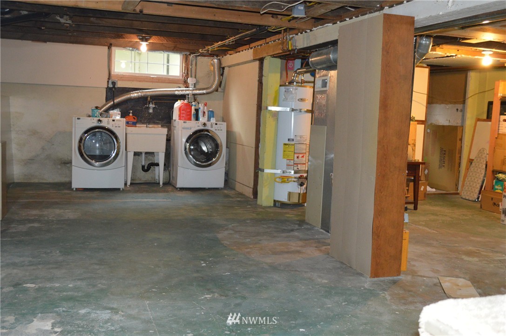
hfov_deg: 49.6
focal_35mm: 39
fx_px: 548
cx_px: 253
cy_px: 168
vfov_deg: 34.1
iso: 1800
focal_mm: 26
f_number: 4.2
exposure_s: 1/30
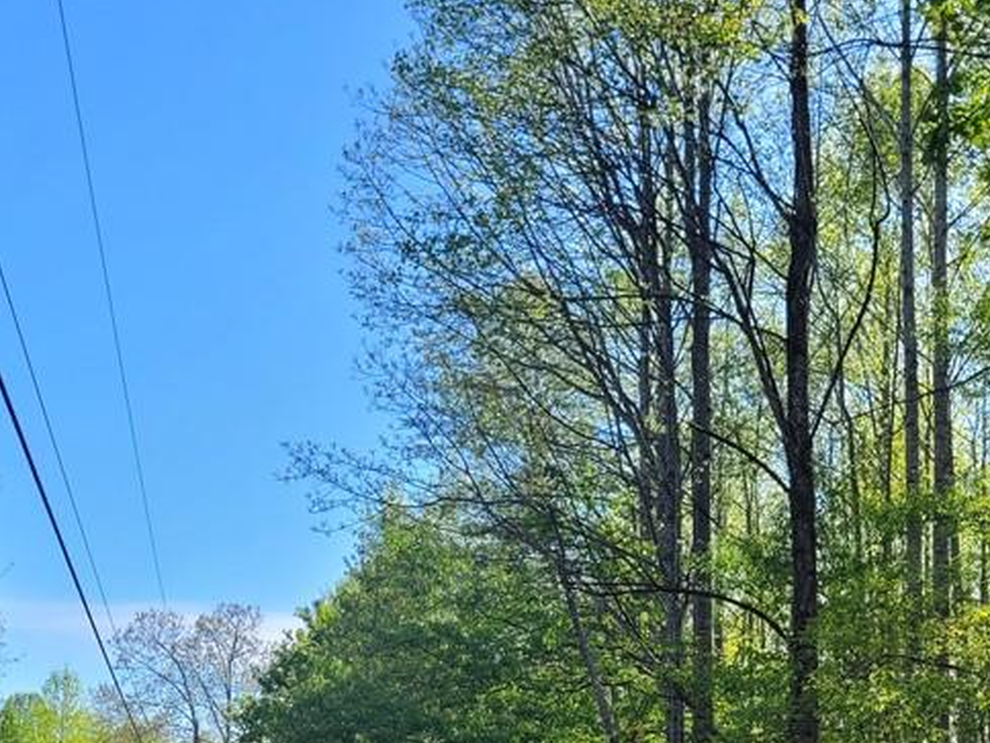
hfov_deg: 33.7
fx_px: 1573
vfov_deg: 25.7
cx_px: 816
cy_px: 678
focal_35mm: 55
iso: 40
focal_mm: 5.4
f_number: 1.8
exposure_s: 1/1067
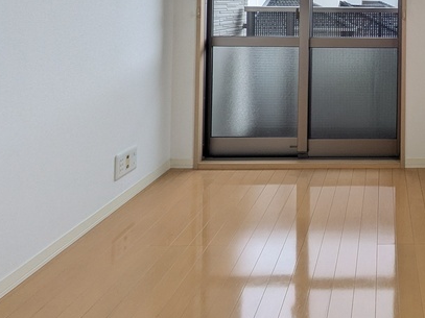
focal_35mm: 33
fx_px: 405
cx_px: 396
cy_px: -4
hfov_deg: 48.5
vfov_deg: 38.0
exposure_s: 1/120
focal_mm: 1.83
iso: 63
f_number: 2.2
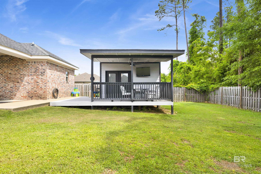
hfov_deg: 85.4
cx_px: 130
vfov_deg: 63.2
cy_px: 87
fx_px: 141
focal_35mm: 20
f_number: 11
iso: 400
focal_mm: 19.5
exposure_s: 1/250
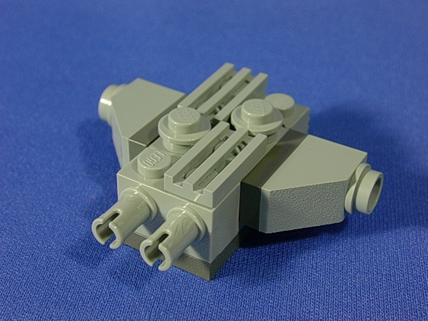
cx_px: 214
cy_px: 160
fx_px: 828
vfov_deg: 21.9
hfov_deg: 29.0
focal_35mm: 67
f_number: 3.6
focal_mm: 10.2
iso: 70
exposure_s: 1/10.6
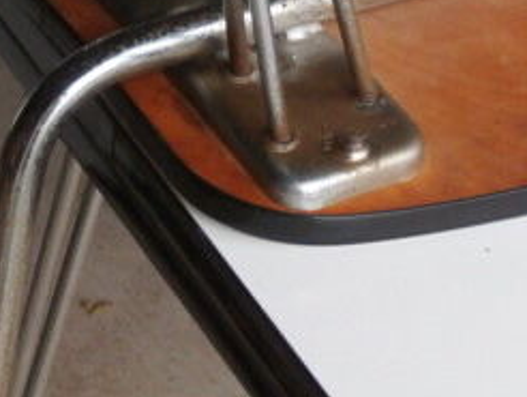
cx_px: 356
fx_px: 2652
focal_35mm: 174
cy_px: -116
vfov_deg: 8.4
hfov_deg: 11.3
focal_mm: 11.86
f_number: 4.3
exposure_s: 1/13
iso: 400
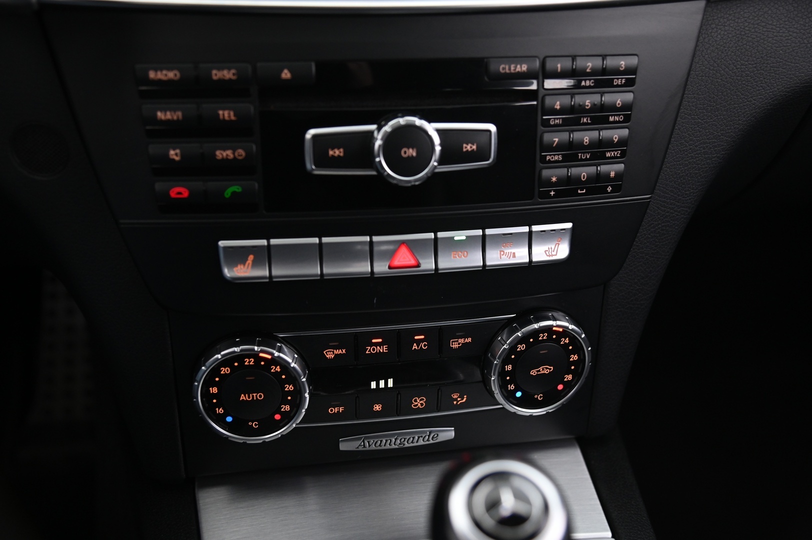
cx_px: 406
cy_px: 270
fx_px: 992
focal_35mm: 44
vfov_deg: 30.5
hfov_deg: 44.5
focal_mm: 44
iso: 2000
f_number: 4
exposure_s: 1/13
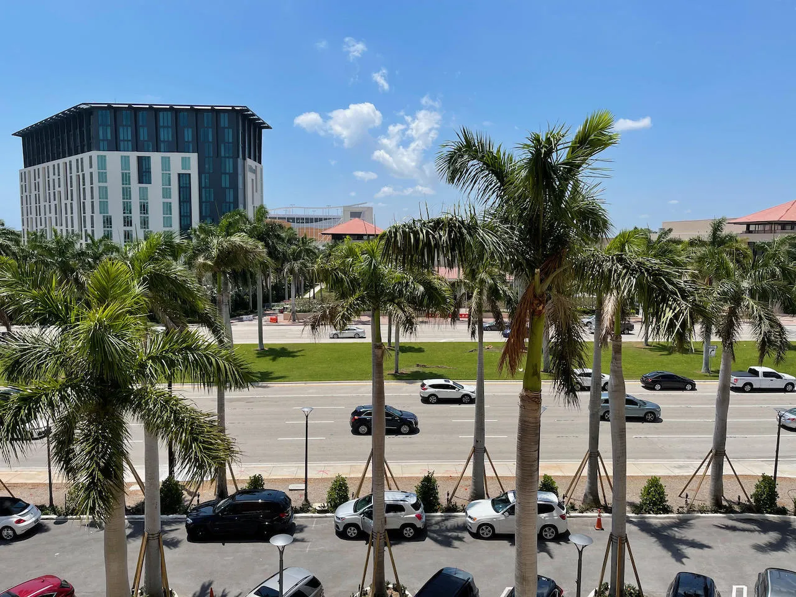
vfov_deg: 53.1
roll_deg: -0.5
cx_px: 398
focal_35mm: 26
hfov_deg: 67.3
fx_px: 598
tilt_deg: -6.2
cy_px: 298
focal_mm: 5.1
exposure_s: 1/4348
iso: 32
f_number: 1.6
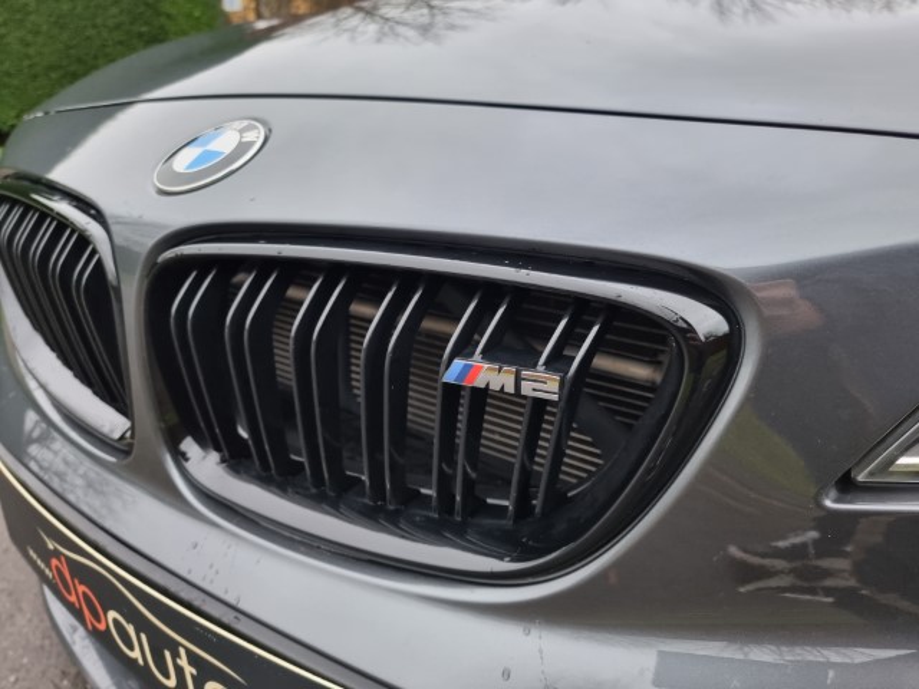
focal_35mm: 24
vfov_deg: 56.8
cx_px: 460
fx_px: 637
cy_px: 344
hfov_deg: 71.6
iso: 100
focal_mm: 6.7
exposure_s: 1/100
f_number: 1.8
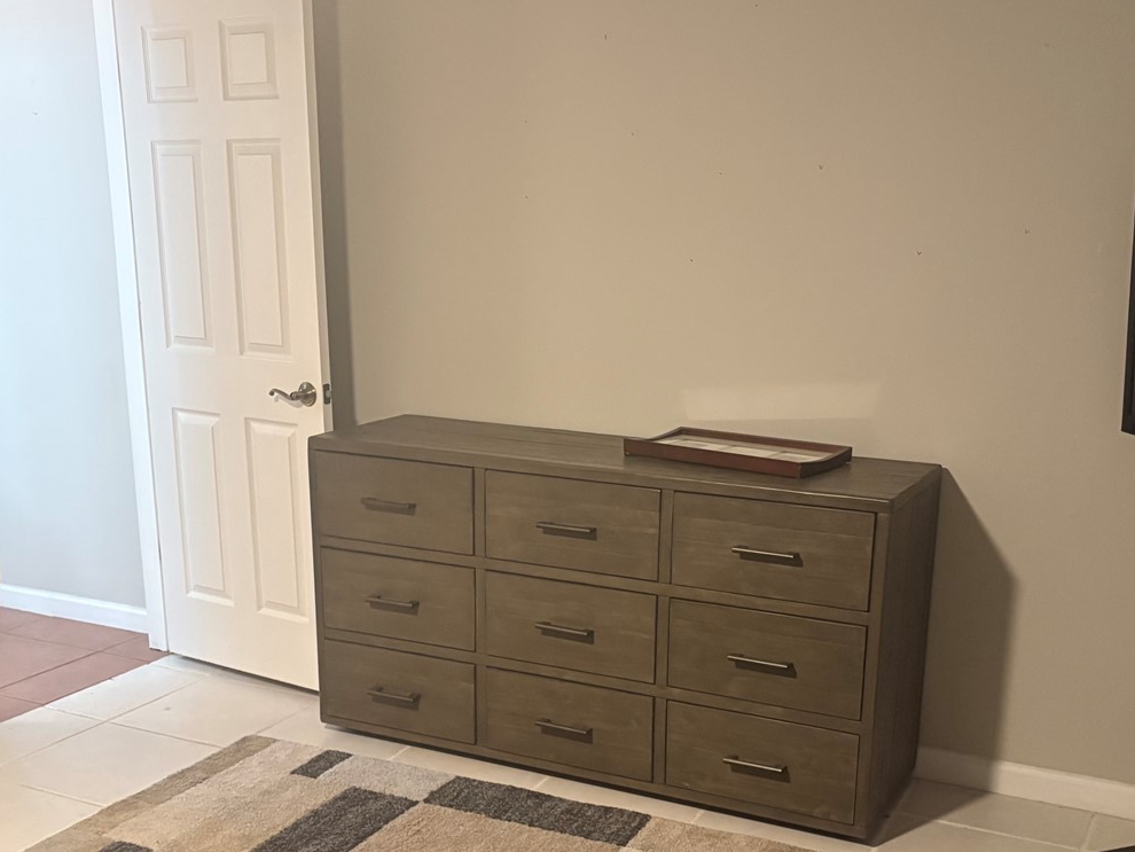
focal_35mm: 42
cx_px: 602
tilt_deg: -14.6
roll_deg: -0.2
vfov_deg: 33.9
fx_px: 1377
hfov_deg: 44.8
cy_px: 609
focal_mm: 5.96
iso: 500
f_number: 1.6
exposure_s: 1/30
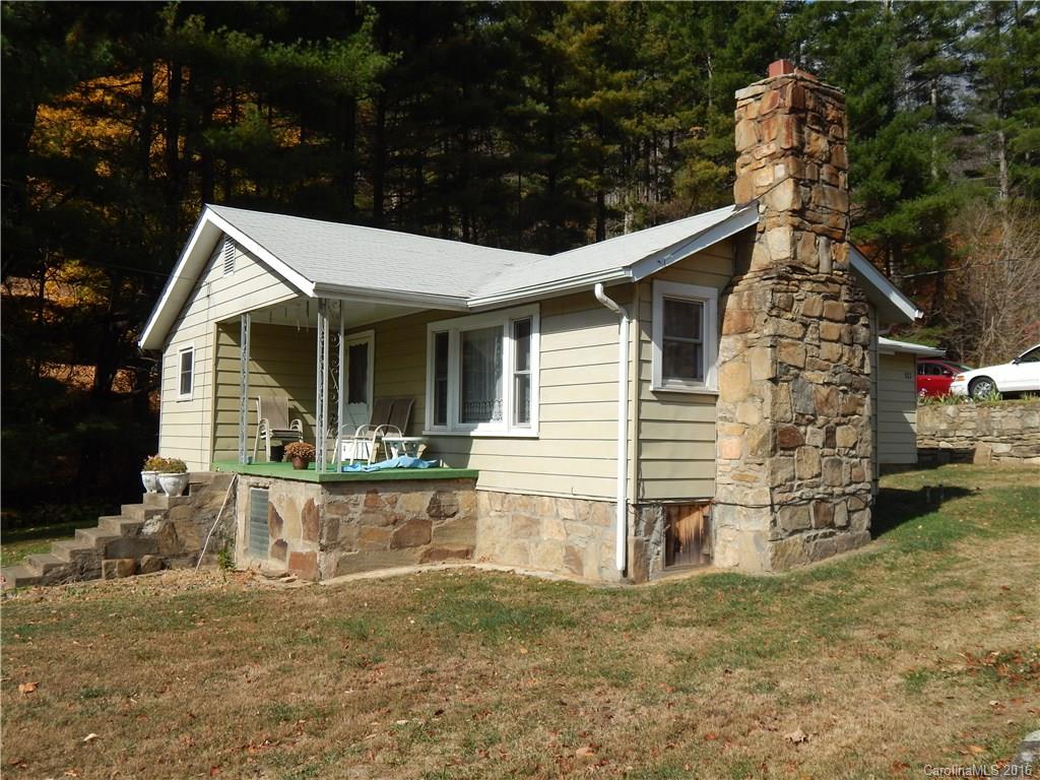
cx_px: 520
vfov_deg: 45.4
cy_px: 390
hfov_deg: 58.4
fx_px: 931
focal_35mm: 31
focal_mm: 5.6
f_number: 6.5
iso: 125
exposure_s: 1/500
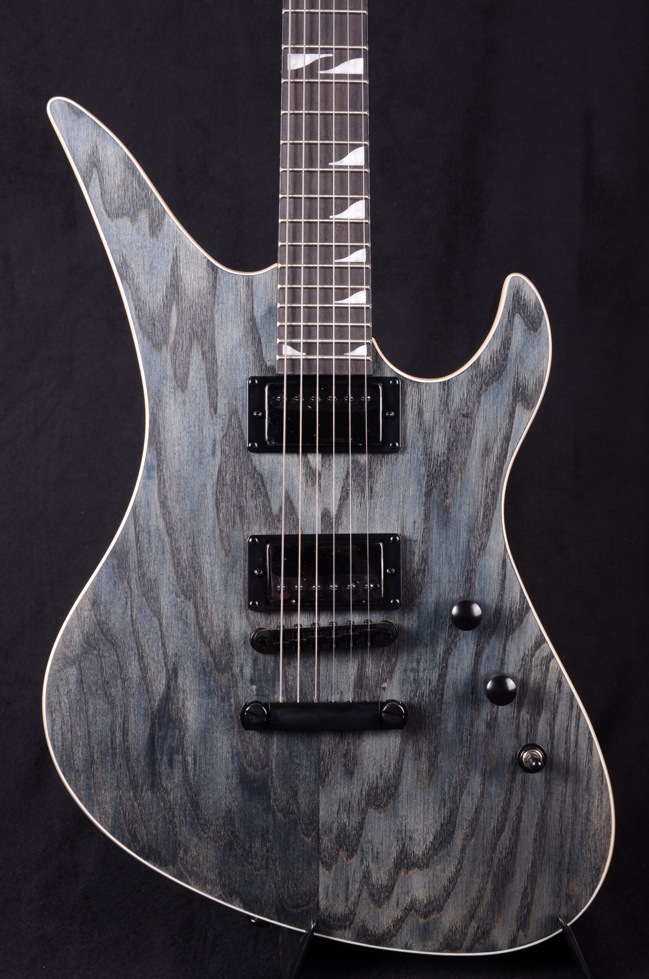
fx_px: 1548
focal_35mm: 57
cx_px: 324
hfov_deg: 23.7
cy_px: 490
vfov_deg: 35.1
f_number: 11
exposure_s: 1/200
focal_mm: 38
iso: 200
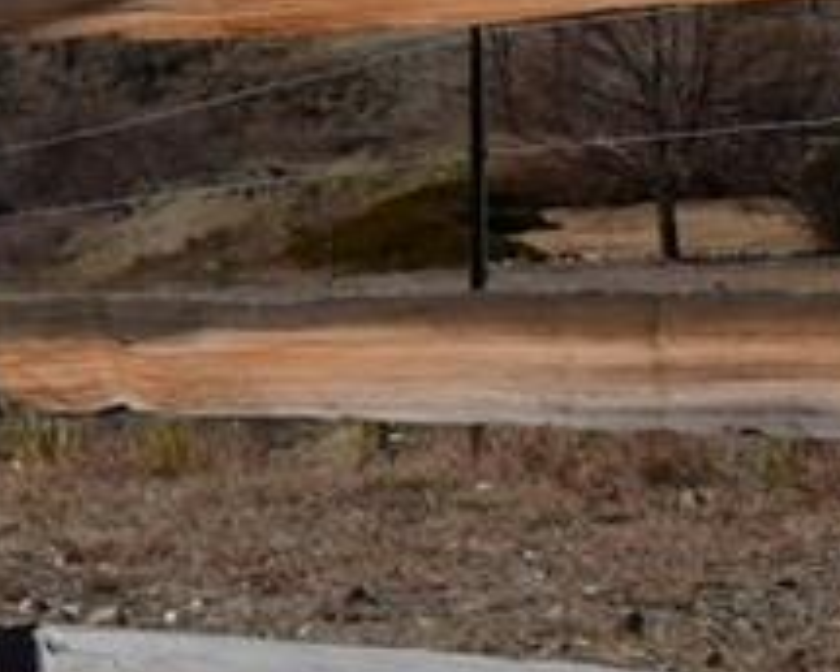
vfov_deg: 4.5
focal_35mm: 335
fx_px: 8328
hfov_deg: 5.4
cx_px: -1668
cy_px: -742
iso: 400
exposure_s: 1/1000
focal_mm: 32
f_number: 16
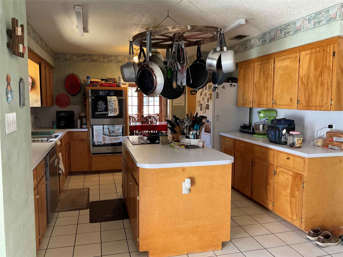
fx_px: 287
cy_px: 128
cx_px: 172
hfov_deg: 61.7
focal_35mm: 29
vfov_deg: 48.2
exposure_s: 1/60
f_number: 1.8
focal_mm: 3
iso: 200
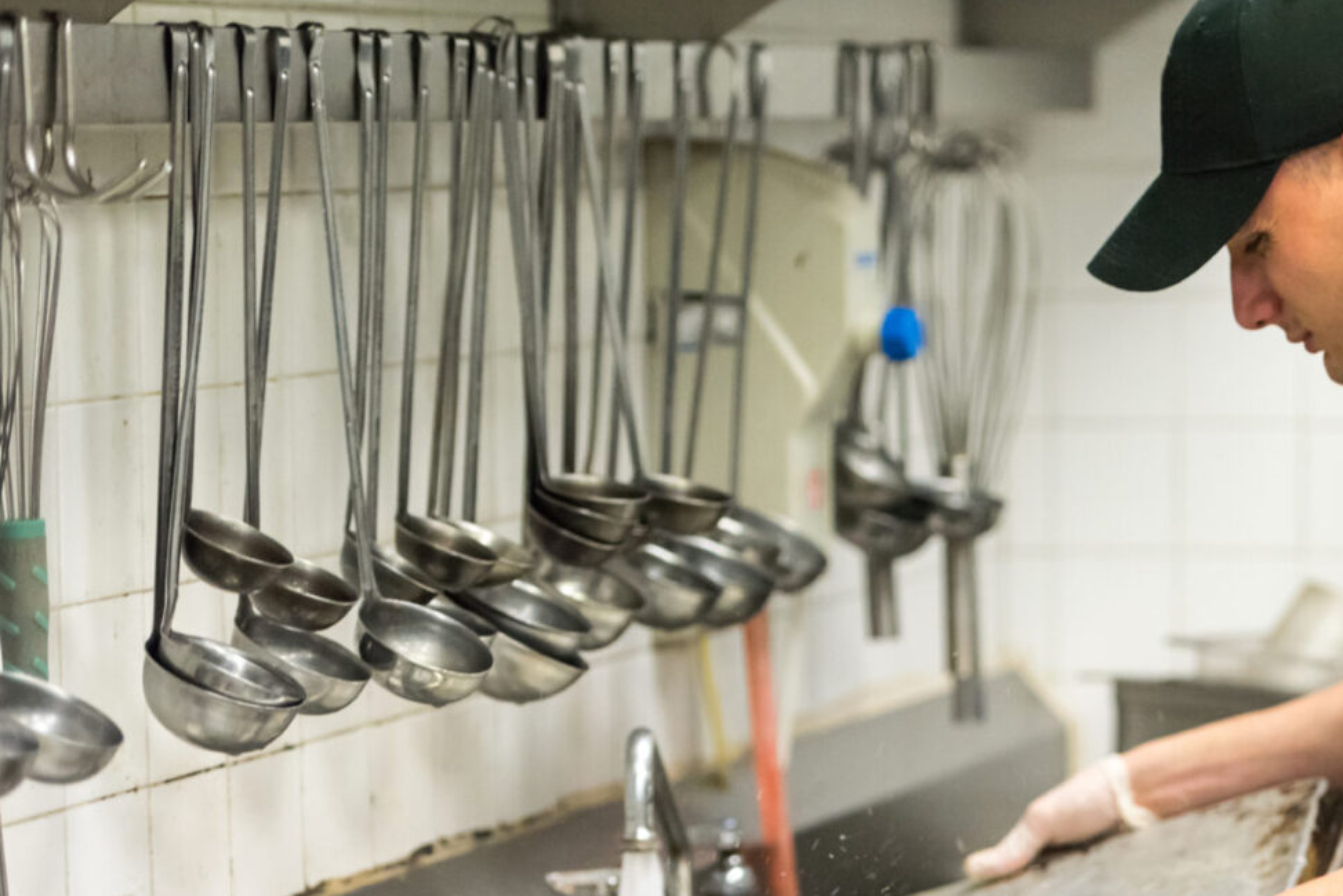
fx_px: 5895
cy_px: 711
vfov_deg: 8.7
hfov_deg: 12.9
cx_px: 1052
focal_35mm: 158
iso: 2800
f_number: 2.8
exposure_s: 1/250
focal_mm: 95
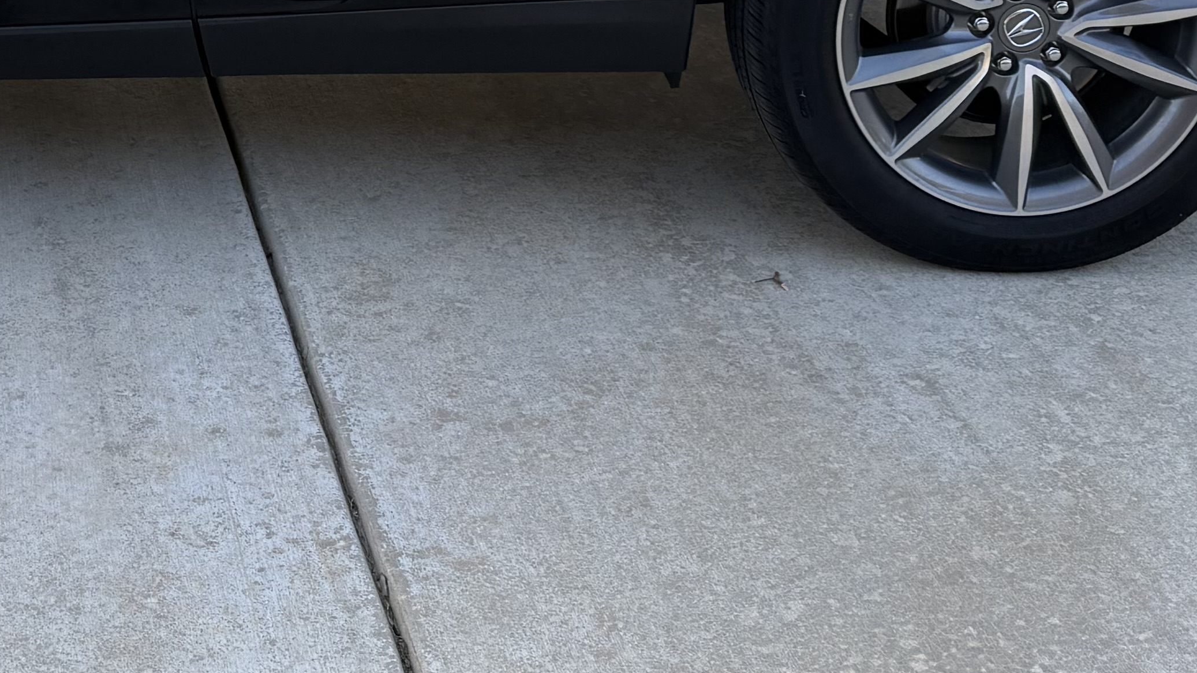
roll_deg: +0.3
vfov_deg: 15.4
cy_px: -366
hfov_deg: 28.2
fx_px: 2285
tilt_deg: -10.9
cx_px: 121
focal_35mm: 72
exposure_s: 1/501
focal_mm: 6.76
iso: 100
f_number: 1.78
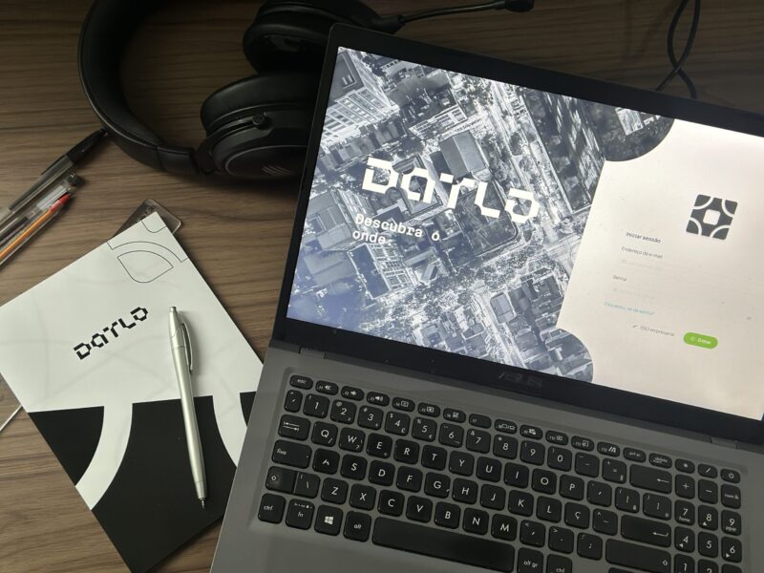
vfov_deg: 30.3
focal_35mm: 48
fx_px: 1059
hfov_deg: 39.7
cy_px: 286
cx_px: 382
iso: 160
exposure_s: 1/60
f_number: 1.78
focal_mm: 6.86
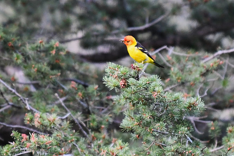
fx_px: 1431
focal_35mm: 220
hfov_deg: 9.4
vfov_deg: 6.3
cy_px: 80
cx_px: 112
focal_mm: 200
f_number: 2.8
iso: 1600
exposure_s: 1/400
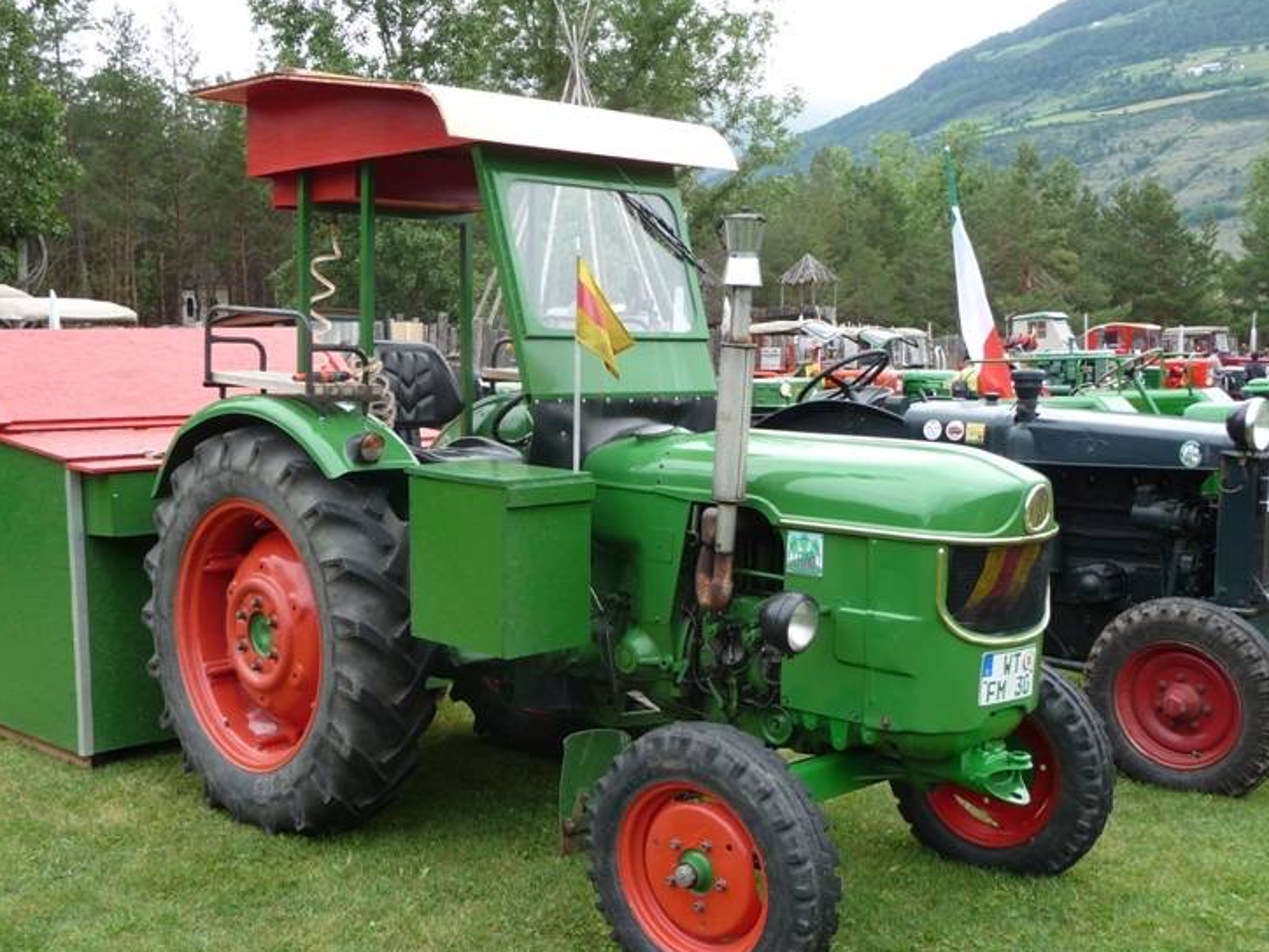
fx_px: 1540
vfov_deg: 34.3
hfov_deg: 44.7
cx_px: 571
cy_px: 505
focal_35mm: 42
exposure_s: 1/160
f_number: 3.8
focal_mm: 6.3
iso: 100
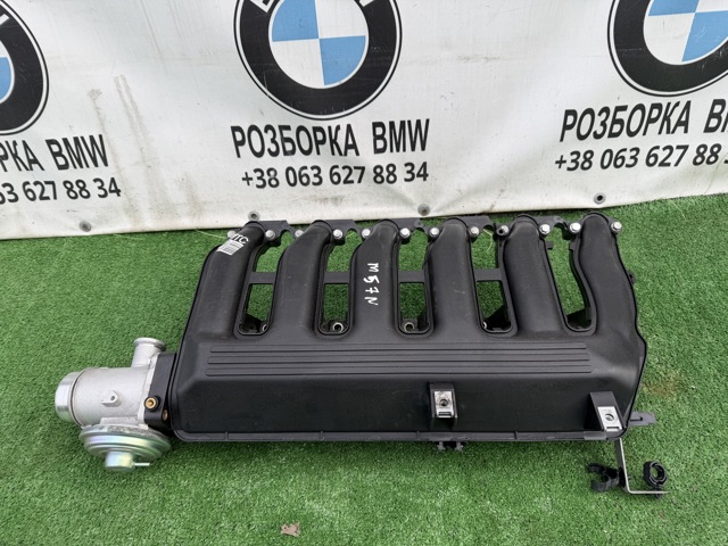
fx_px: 505
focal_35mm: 24
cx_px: 364
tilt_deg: -38.9
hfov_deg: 71.6
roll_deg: +5.4
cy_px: 273
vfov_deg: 56.8
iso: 80
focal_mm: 6.76
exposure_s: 1/438
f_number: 1.78
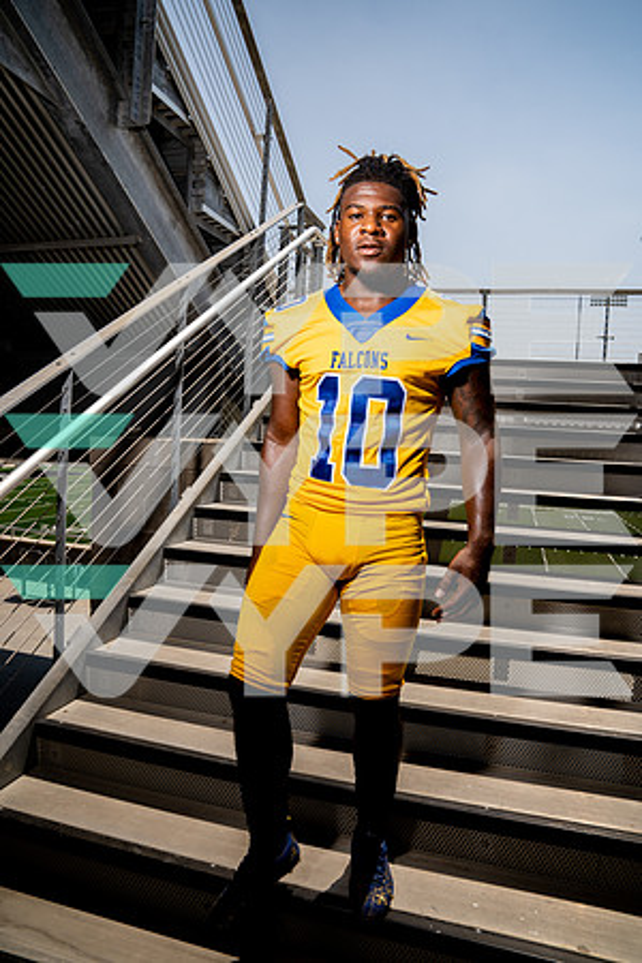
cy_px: 482
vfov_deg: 73.7
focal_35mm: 24
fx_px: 642
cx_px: 321
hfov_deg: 53.1
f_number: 8
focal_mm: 24
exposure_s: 1/250
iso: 100
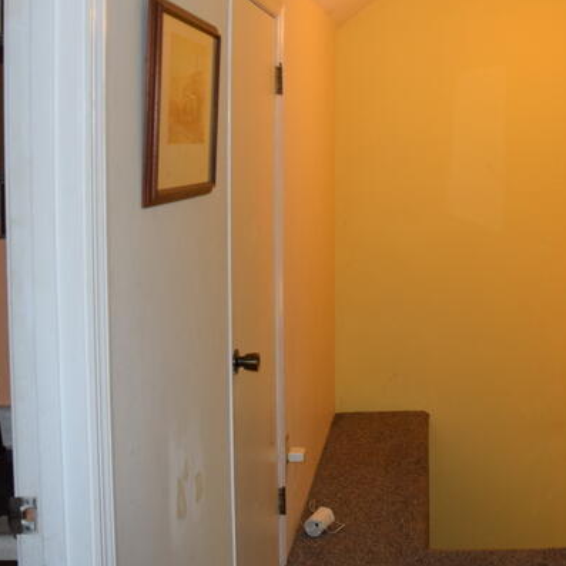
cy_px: 197
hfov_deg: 30.8
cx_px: 543
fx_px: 962
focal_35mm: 52
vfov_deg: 32.6
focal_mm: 18
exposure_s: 1/80
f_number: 4.5
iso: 800
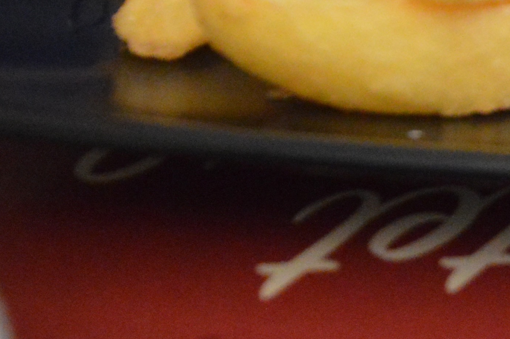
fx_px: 2295
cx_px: 1029
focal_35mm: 162
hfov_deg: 11.4
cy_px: -183
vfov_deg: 8.3
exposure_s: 1/25
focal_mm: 25
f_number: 4
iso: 3200
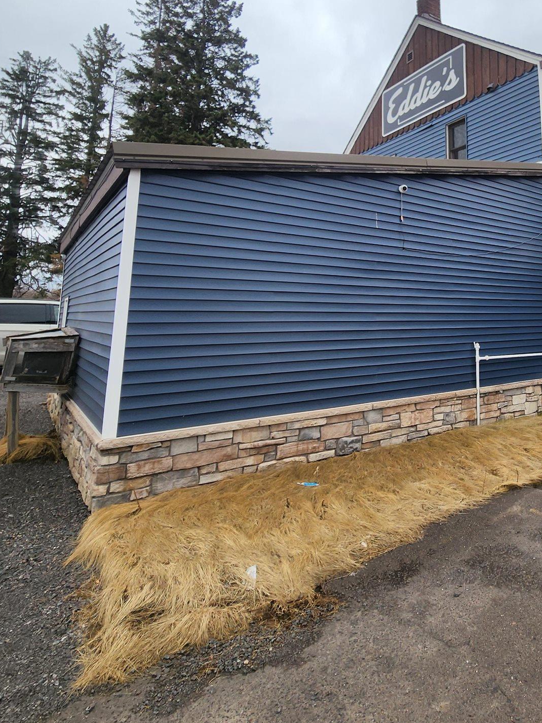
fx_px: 438
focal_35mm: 21
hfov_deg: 58.8
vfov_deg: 76.9
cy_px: 250
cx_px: 430
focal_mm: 2.2
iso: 50
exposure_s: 1/1529
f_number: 2.2
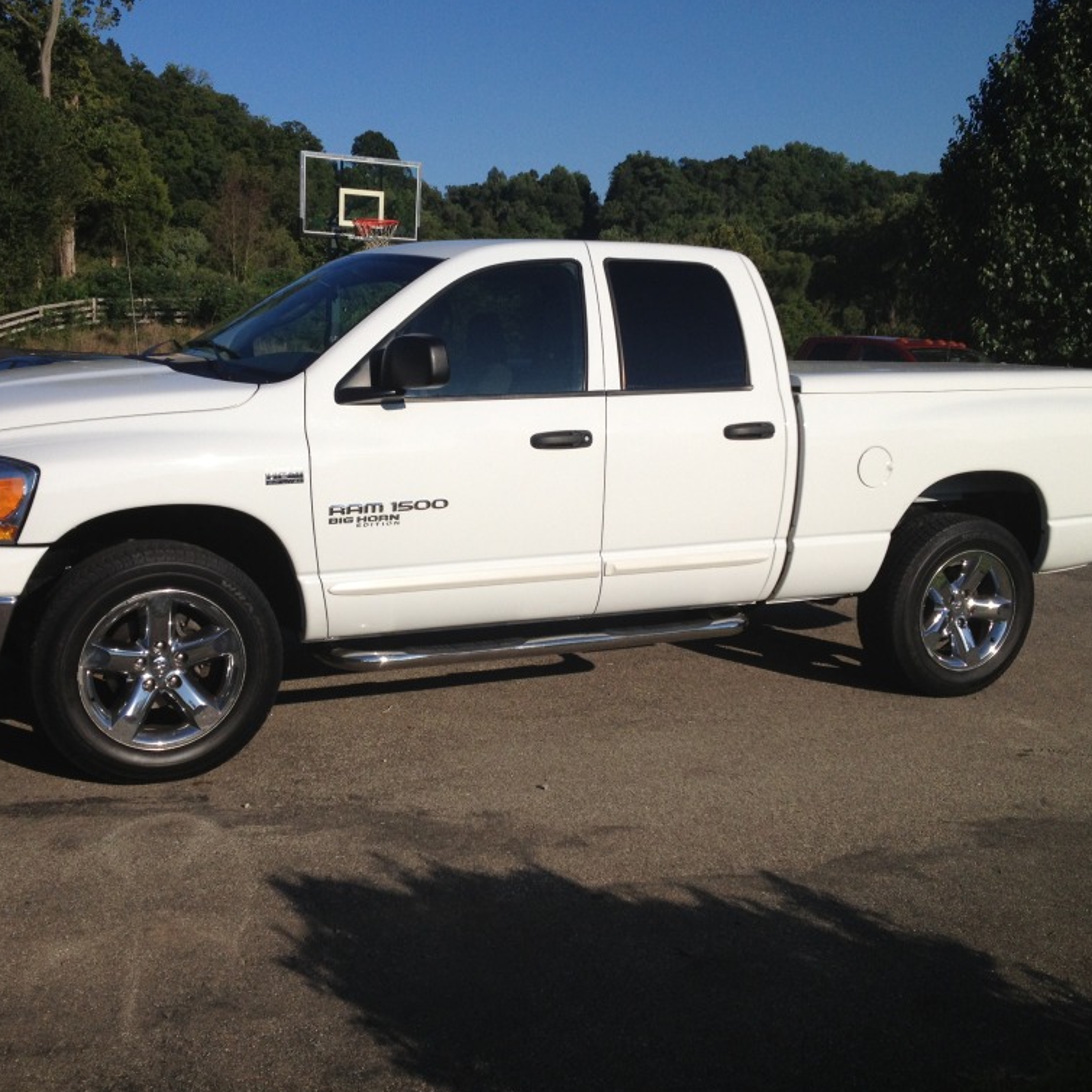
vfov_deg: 40.0
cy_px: 553
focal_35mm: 42
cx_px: 474
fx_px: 1499
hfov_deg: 40.0
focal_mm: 4.3
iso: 64
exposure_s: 1/3247
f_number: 2.4
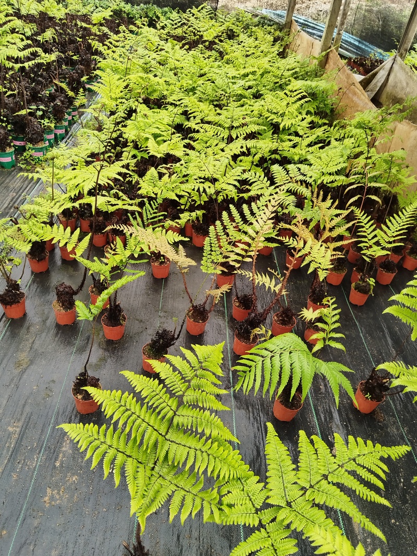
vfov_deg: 67.3
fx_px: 418
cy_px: 278
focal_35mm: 26
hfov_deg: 53.1
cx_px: 208
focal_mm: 4.95
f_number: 1.9
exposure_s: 1/100
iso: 107
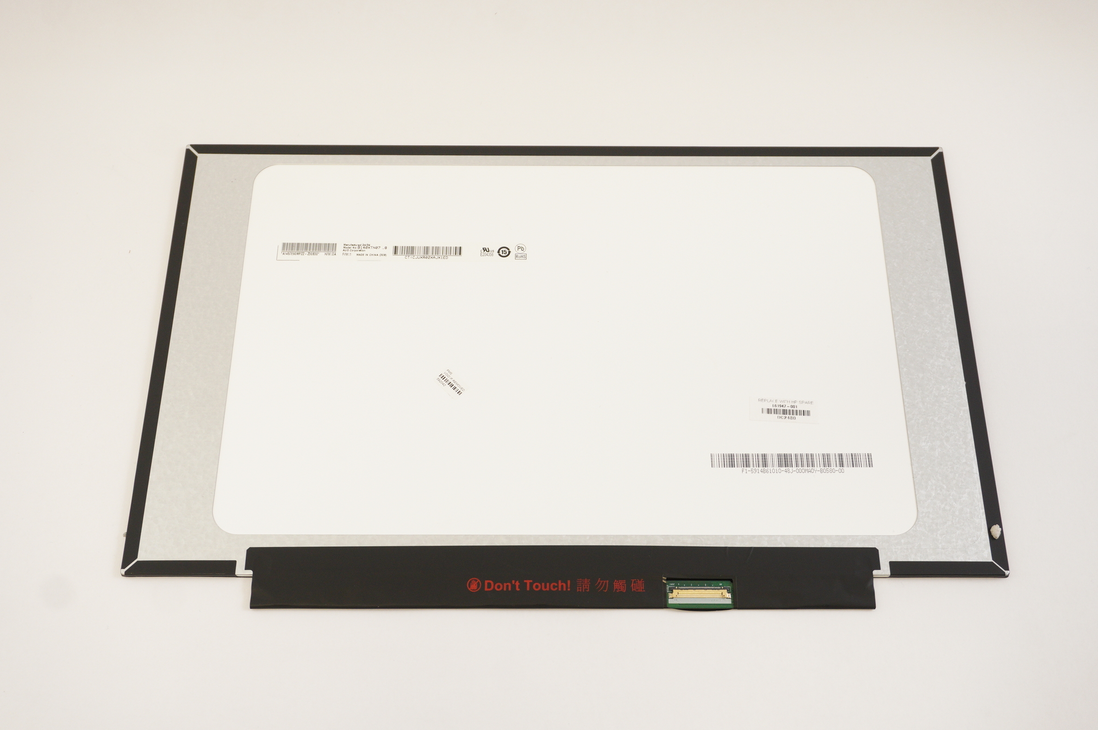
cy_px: 368
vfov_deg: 33.7
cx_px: 567
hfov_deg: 49.0
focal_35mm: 40
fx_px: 1204
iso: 640
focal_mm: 25
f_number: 5.6
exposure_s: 1/30
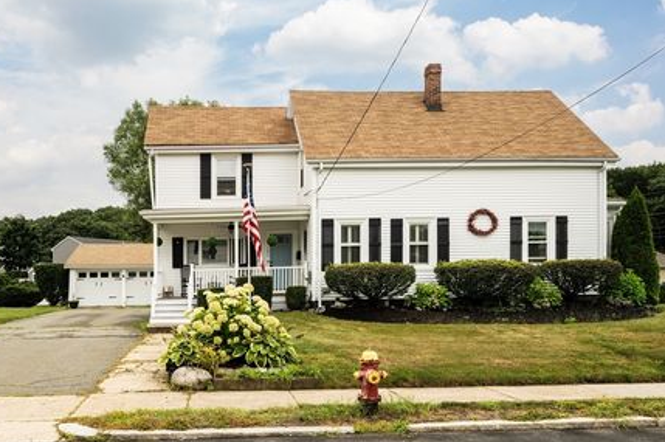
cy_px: 219
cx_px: 319
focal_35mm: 28
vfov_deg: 46.3
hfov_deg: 65.5
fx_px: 517
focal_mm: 24
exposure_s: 1/60
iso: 64
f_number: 14
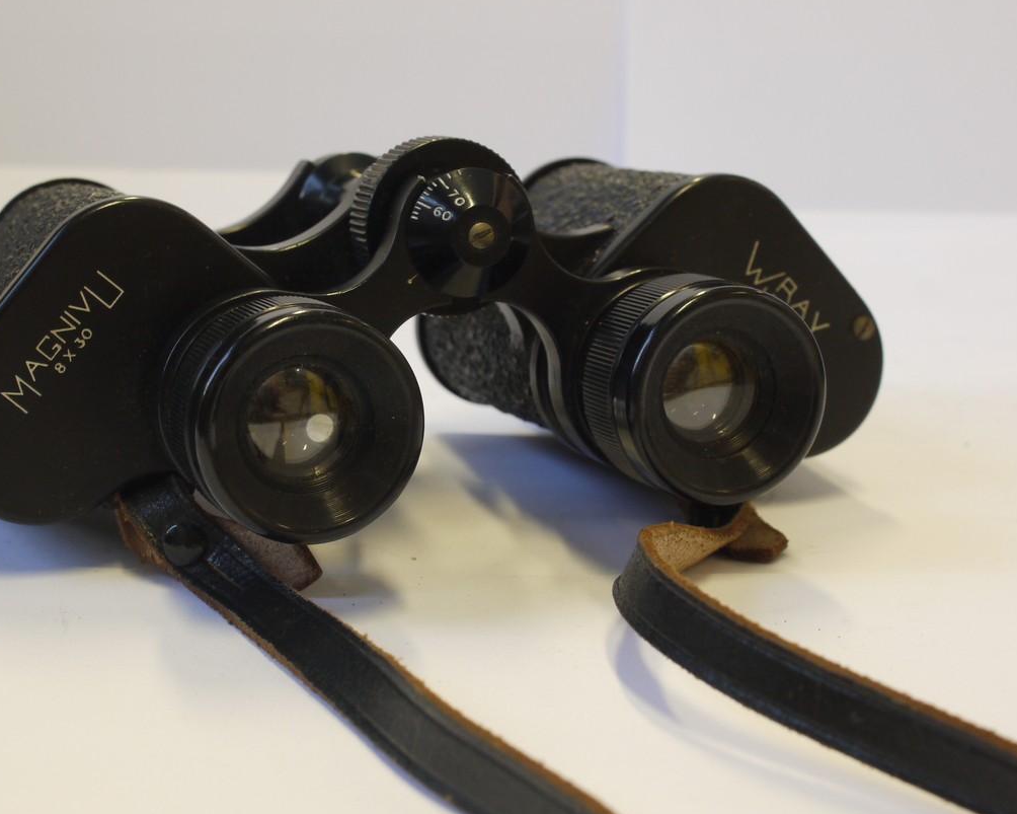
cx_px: 416
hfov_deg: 27.1
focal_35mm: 70
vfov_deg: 21.9
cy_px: 397
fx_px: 2107
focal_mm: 30
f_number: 8
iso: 400
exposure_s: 1/25
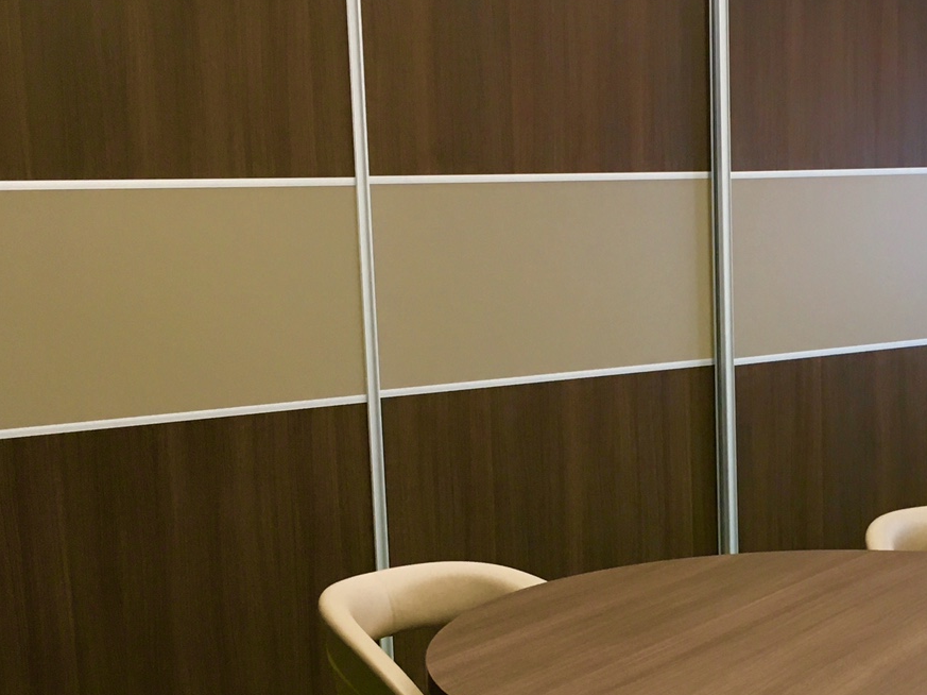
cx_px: 726
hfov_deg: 28.4
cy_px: 469
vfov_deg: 21.8
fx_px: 1793
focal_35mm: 67
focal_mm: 4.15
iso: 125
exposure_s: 1/33
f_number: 2.2
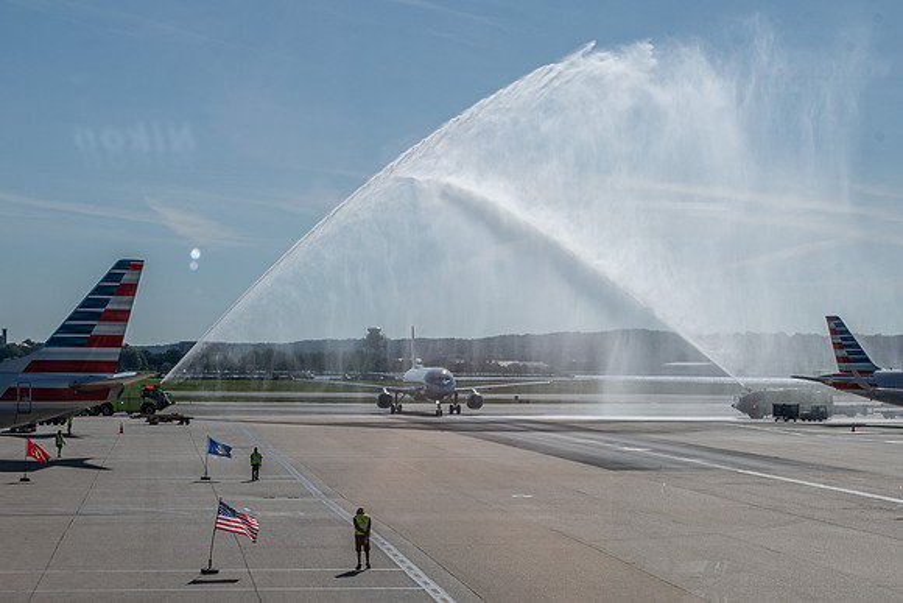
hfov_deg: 25.9
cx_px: 420
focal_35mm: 78
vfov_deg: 17.4
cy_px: 379
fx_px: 1965
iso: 100
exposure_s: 1/125
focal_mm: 31
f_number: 16
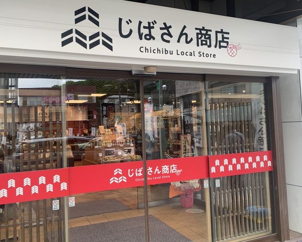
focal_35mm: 31
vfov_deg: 47.1
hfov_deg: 56.7
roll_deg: +1.4
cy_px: 115
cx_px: 121
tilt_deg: +2.5
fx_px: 277
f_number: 1.8
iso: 25
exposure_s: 1/121
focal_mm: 4.25
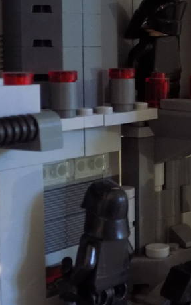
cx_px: 177
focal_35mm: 85
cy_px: 116
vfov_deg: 24.3
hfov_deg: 15.2
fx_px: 707
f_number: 3.6
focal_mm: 7.3
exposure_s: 1/6
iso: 400
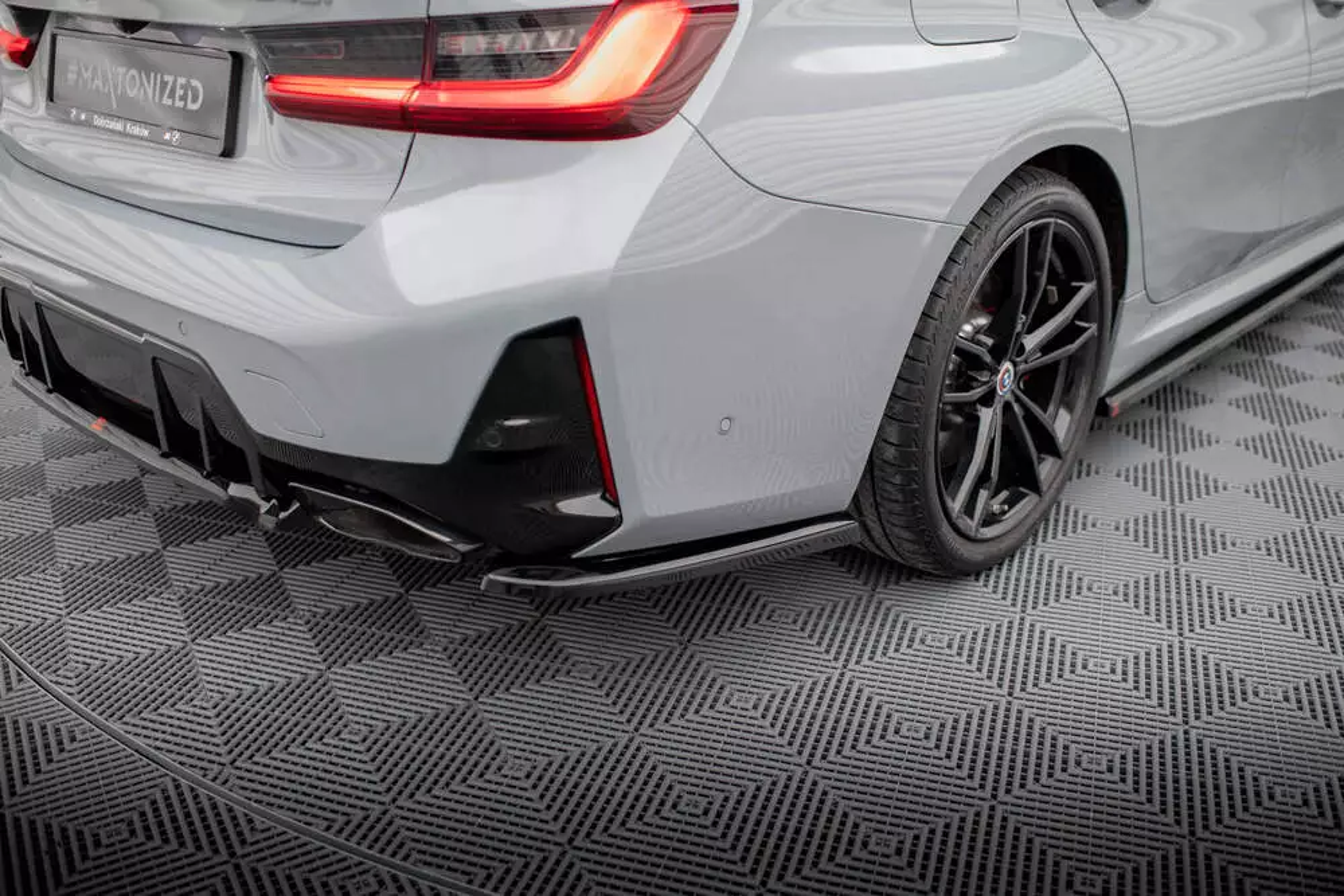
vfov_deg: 37.9
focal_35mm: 35
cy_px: 448
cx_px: 672
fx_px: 1307
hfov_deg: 54.4
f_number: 2.5
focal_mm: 35
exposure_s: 1/100
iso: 500
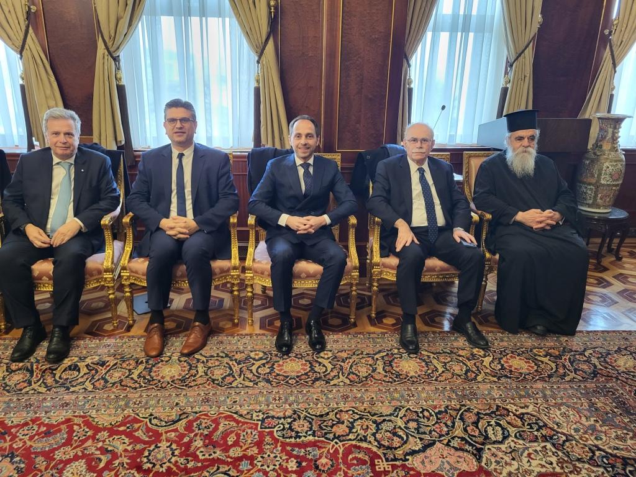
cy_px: 238
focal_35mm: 26
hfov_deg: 67.3
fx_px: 478
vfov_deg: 53.1
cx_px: 318
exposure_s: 1/100
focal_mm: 5.4
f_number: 1.8
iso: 320
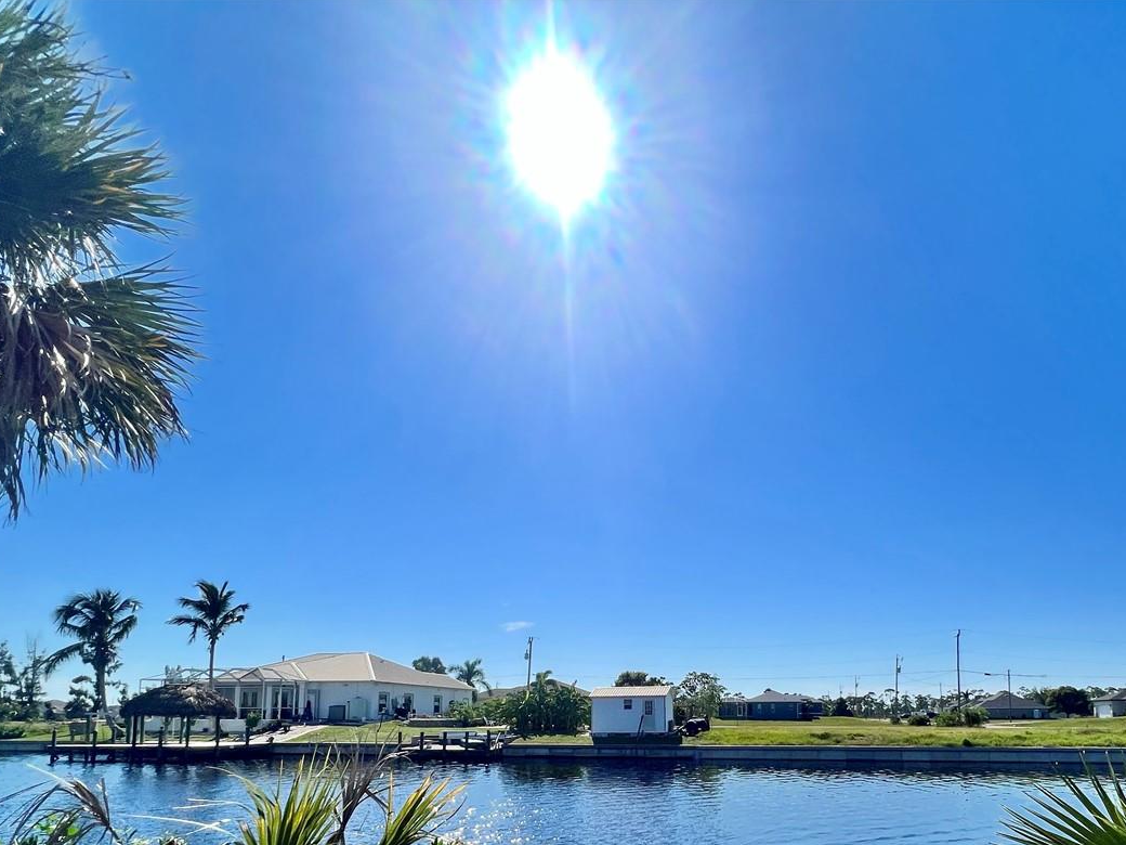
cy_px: 647
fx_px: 651
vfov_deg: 61.8
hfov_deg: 81.0
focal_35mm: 20
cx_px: 663
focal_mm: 1.57
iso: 32
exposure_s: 1/4587
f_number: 1.8
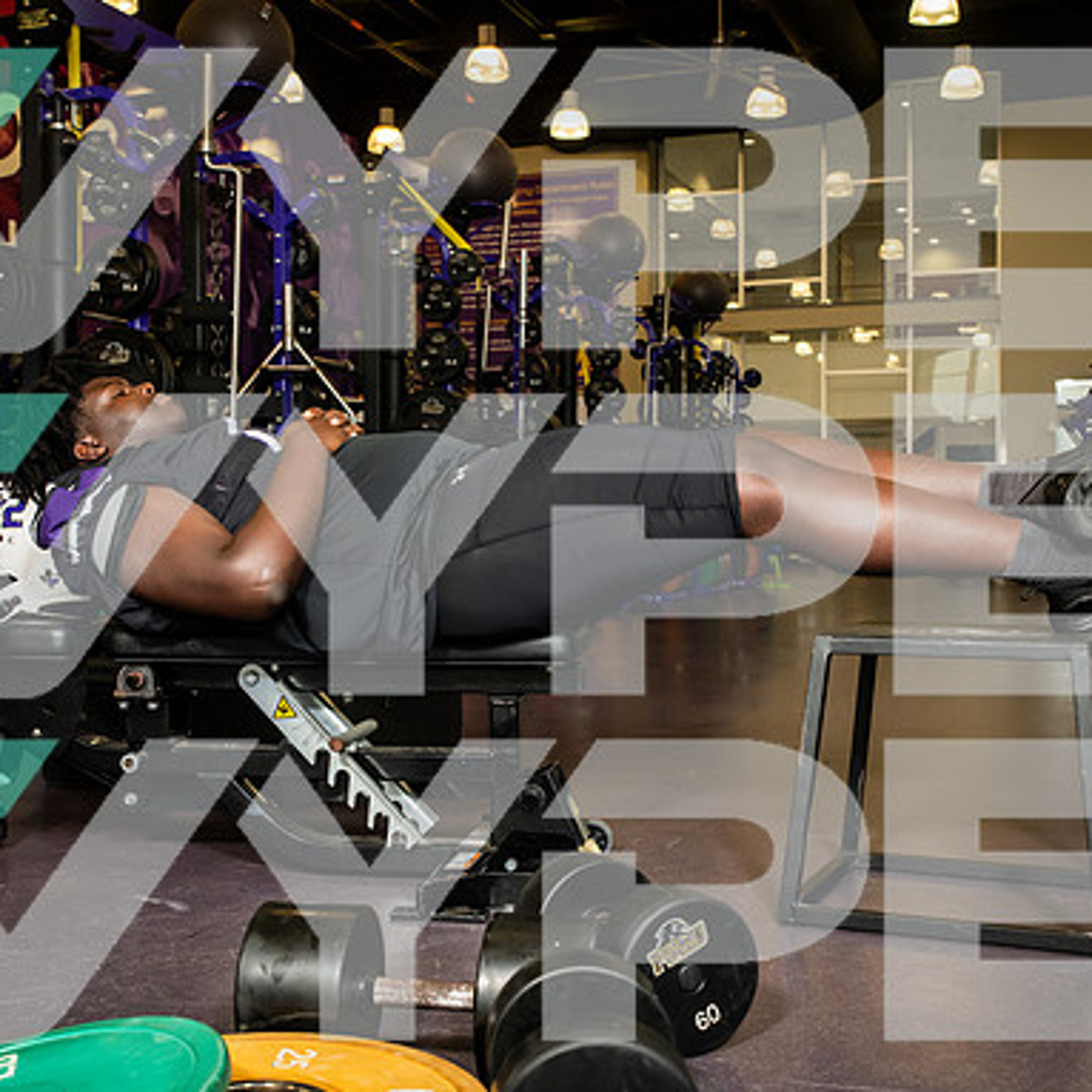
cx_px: 496
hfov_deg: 37.5
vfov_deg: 37.6
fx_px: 1606
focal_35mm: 45
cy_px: 546
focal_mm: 35
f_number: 5.6
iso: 500
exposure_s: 1/250
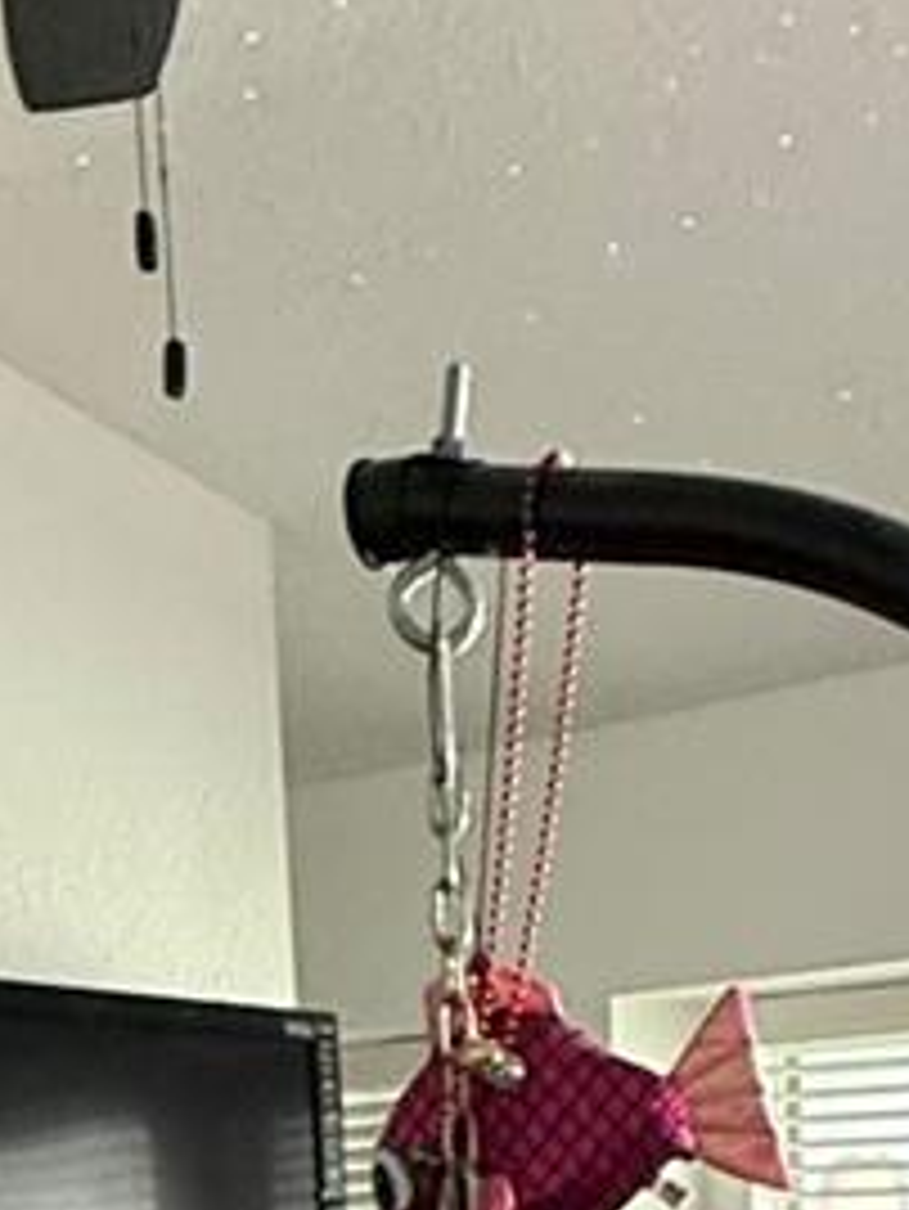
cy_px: 1862
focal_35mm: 80
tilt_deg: -9.3
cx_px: 706
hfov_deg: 18.3
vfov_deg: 20.5
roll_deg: +1.9
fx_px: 2799
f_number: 2.2
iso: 500
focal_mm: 2.22
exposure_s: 1/60
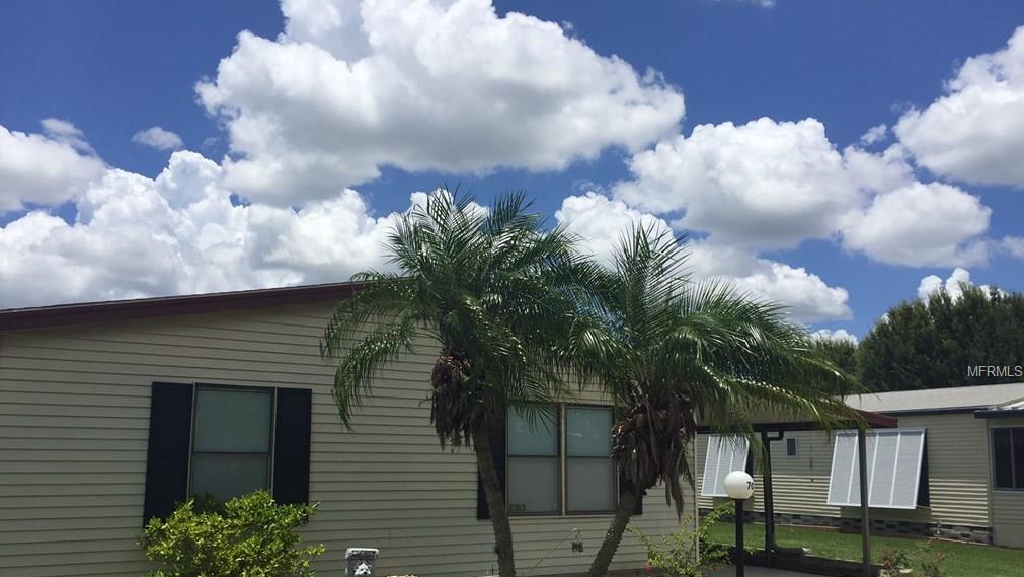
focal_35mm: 32
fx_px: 869
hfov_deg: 61.0
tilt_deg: +7.3
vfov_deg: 36.4
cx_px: 510
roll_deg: -1.1
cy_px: 372
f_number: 2.2
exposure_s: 1/3968
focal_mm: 4.15
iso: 32
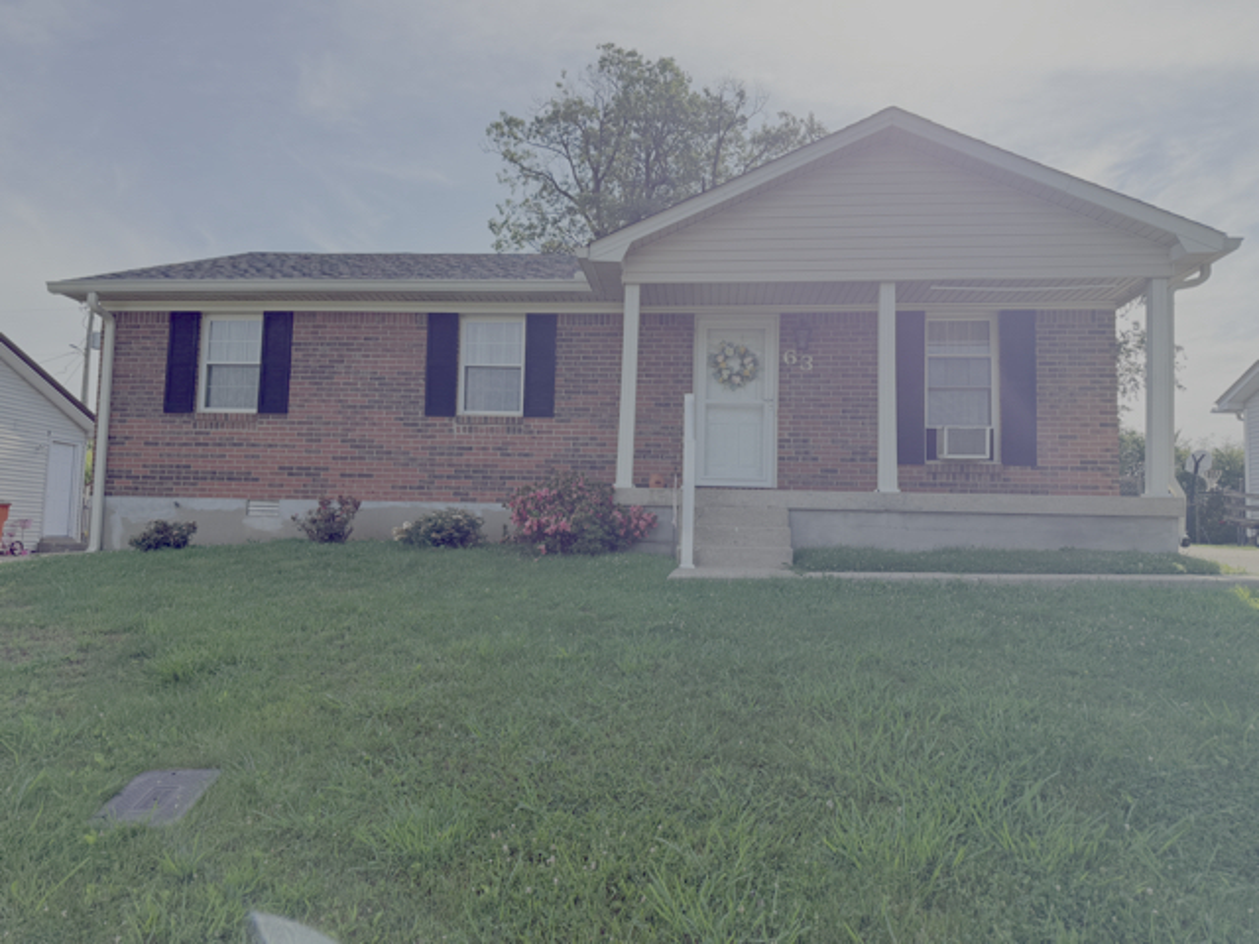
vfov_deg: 56.8
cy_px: 472
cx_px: 630
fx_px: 873
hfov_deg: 71.6
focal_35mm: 24
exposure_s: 1/2445
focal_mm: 6.76
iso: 100
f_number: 1.78
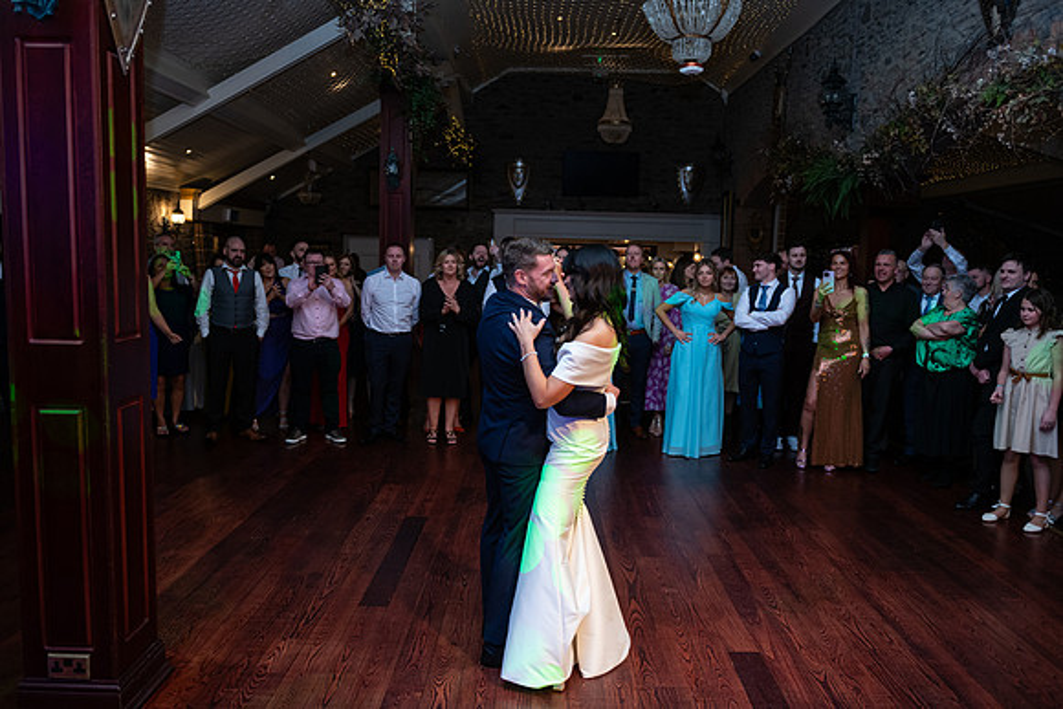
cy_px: 354
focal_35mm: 28
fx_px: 827
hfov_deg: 65.5
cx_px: 532
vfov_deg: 46.4
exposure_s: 1/160
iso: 640
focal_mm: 28
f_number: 3.5
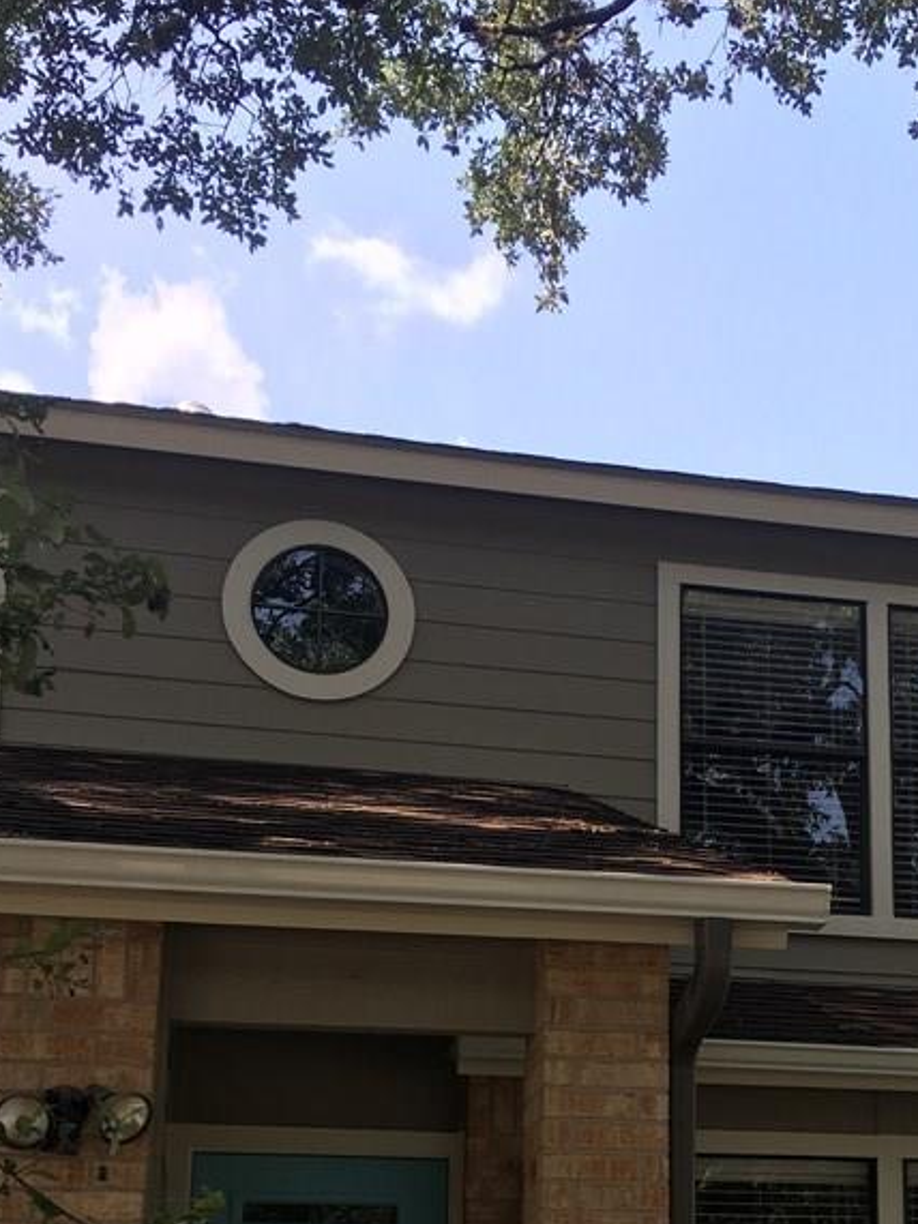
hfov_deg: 27.8
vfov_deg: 35.1
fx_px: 1839
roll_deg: -0.5
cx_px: 637
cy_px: 1053
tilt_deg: +14.3
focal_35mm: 52
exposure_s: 1/333
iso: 25
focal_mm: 4.15
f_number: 2.2
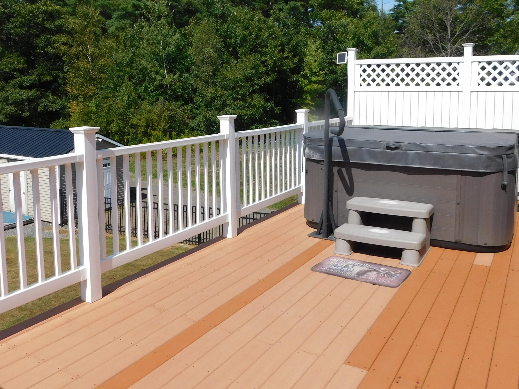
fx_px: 495
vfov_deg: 42.4
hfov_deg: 55.4
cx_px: 255
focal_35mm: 33
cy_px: 131
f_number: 6
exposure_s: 1/640
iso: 125
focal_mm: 4
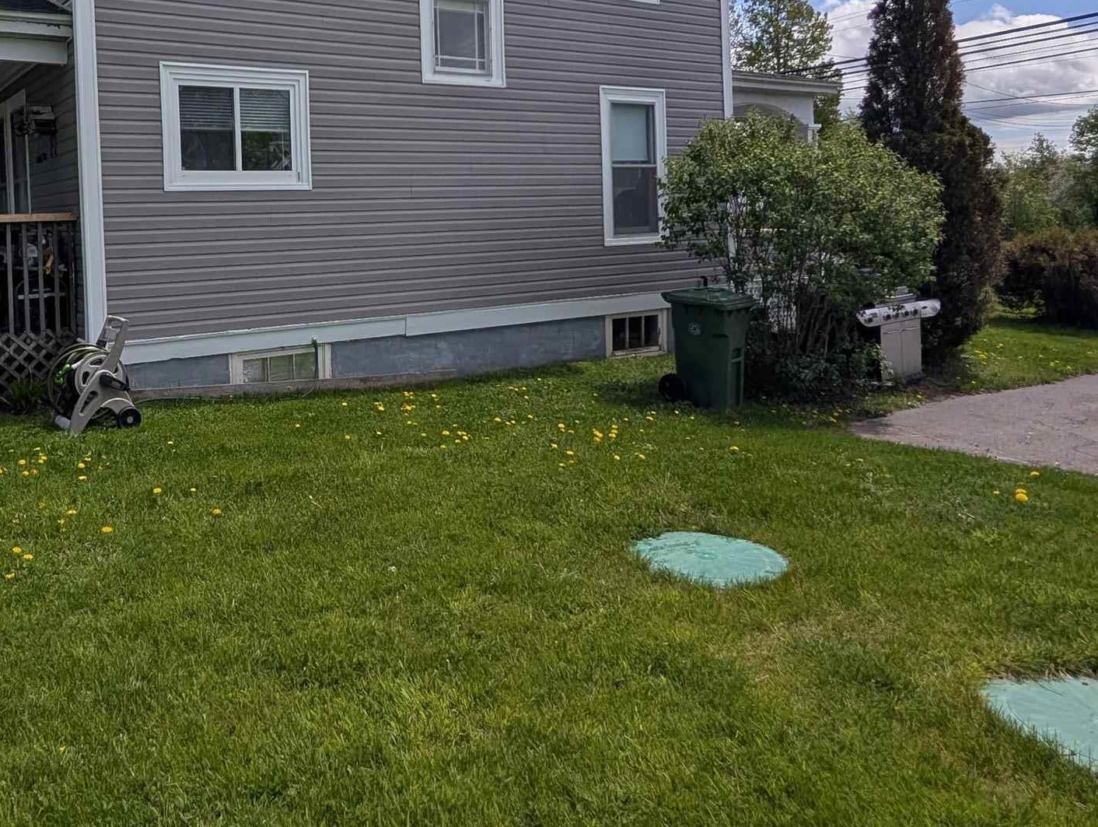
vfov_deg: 51.3
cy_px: 223
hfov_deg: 65.2
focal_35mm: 26
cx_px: 354
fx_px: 826
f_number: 1.7
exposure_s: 1/5319
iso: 52
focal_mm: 2.02
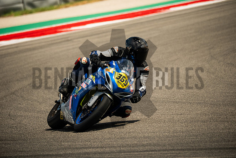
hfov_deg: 3.4
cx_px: 118
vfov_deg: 2.3
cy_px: 79
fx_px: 3934
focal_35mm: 600
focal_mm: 400
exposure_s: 1/1600
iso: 640
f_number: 5.6
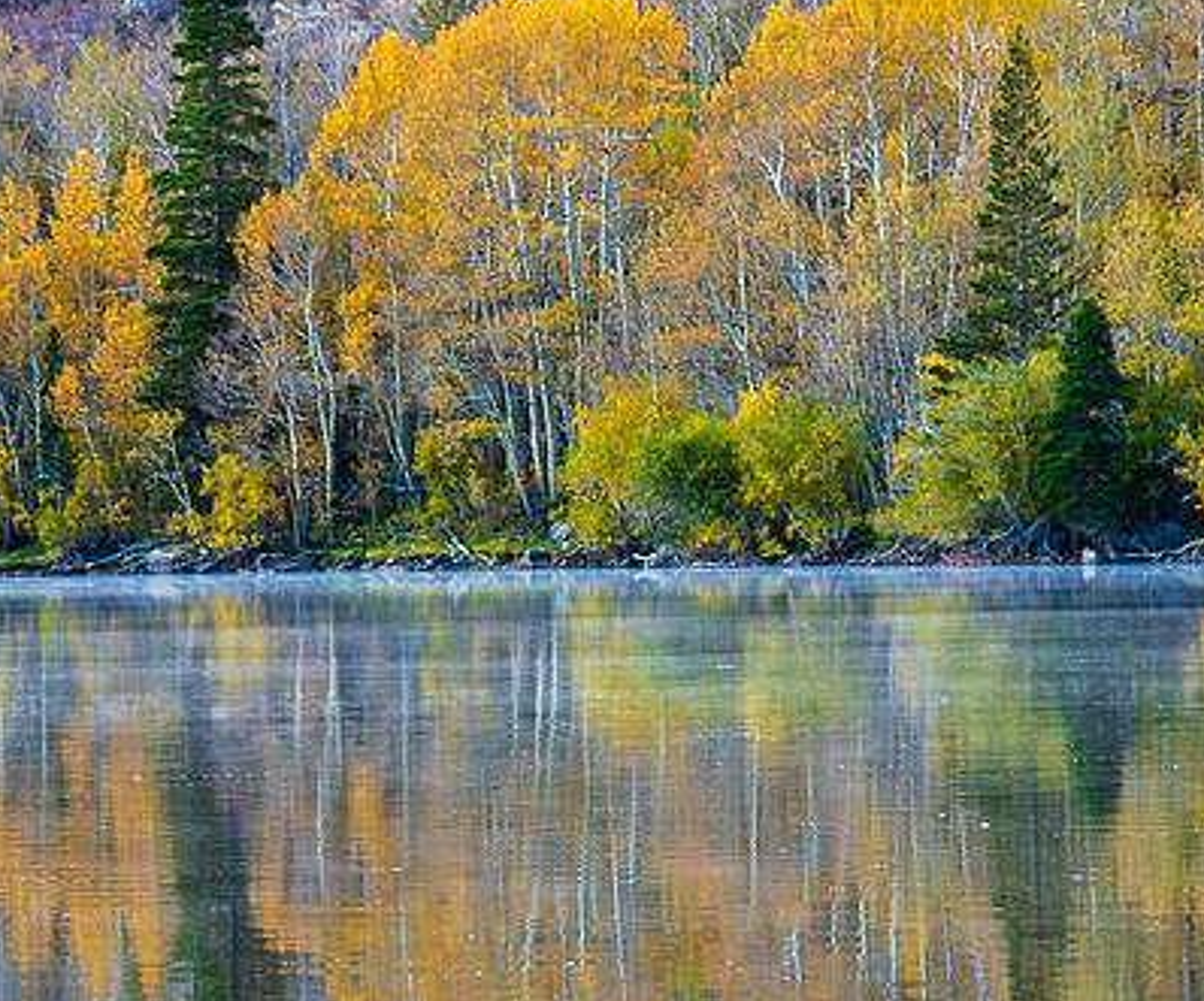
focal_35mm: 339
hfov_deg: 5.6
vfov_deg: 4.7
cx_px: 819
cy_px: 555
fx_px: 12269
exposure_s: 1/3
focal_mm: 135
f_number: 9
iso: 200
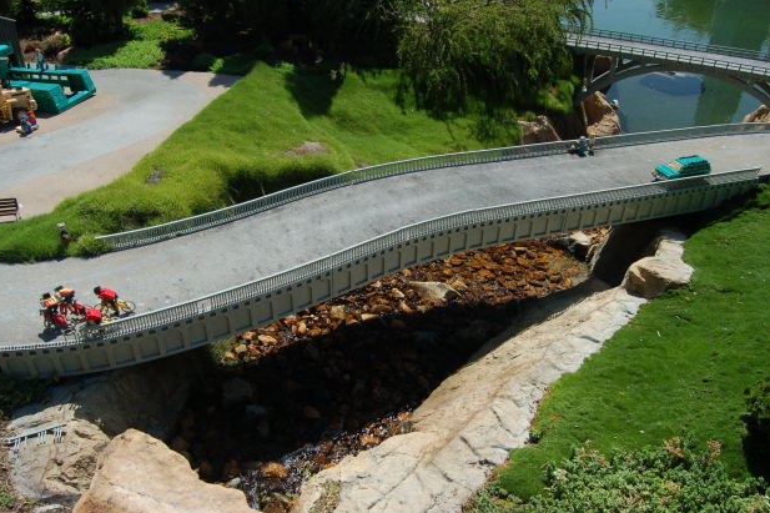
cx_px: 386
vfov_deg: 46.4
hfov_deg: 65.5
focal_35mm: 28
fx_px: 599
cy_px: 256
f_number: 7.1
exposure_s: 1/200
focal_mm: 18
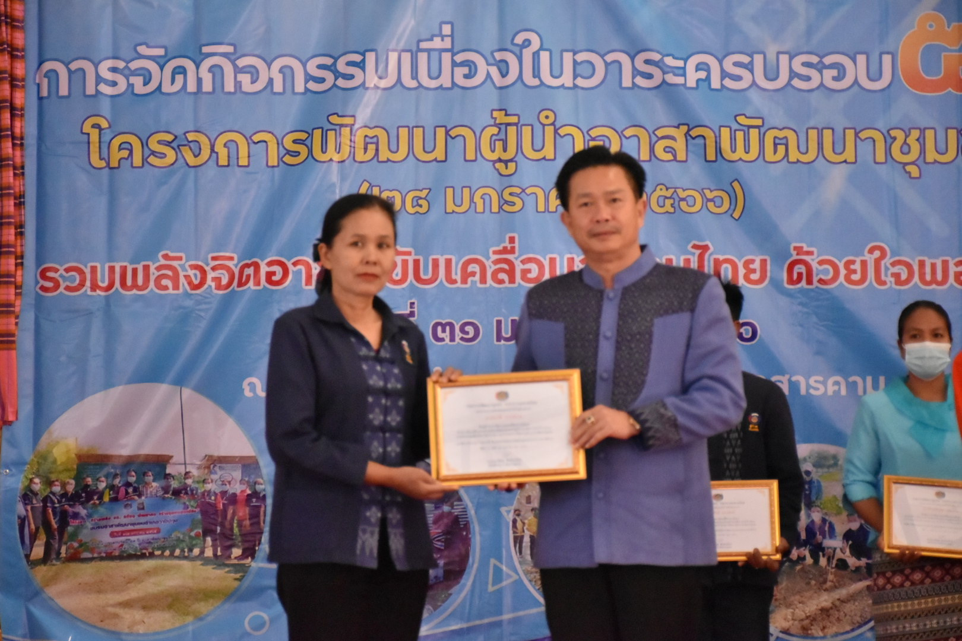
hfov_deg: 18.2
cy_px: 320
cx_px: 481
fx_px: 3006
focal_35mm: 112
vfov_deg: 12.2
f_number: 5
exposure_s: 1/400
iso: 4000
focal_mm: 75
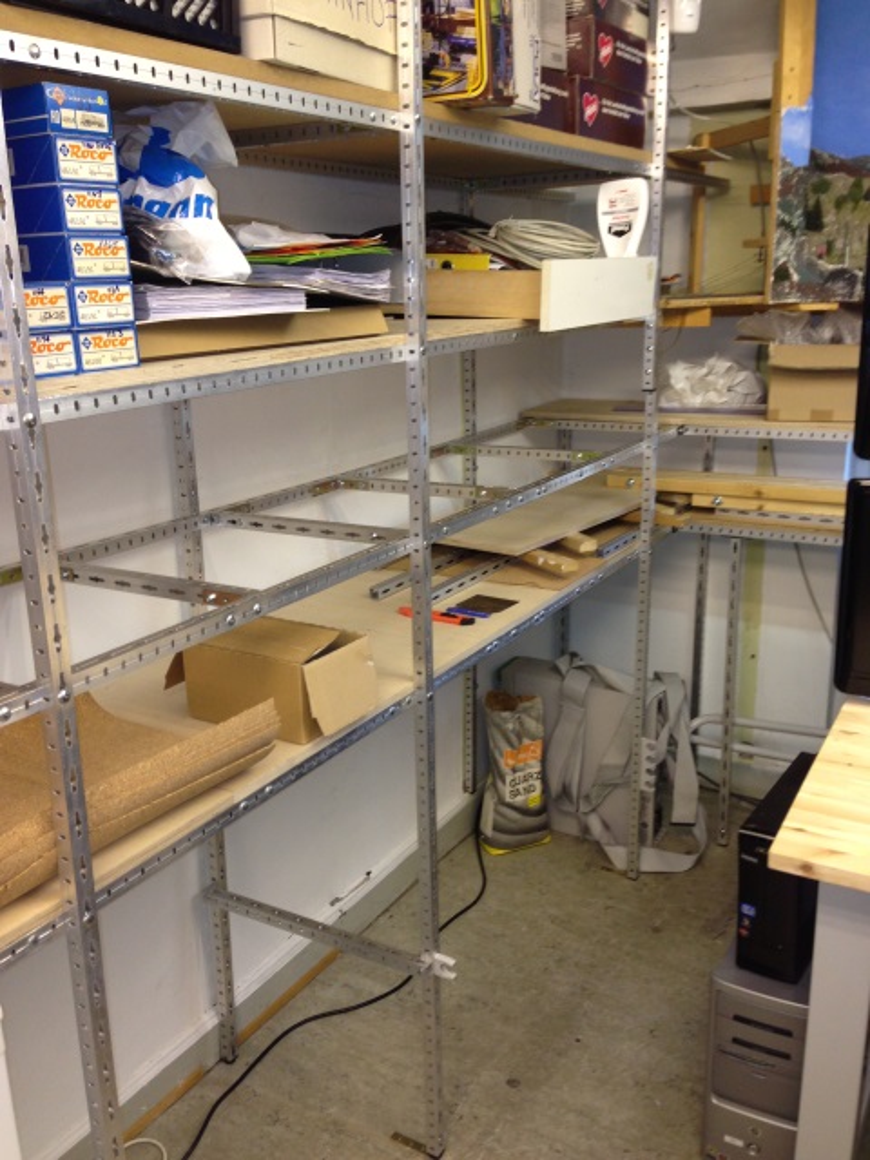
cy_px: 580
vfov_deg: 55.4
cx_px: 435
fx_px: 1106
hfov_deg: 42.9
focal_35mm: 33
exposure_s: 1/20
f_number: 2.4
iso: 80
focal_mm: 4.13
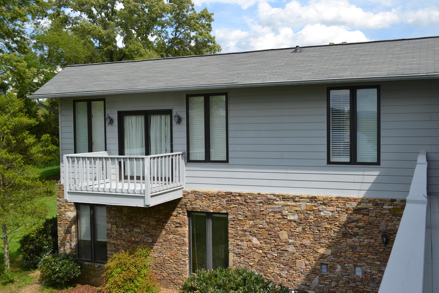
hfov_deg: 53.1
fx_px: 439
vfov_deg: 36.9
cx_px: 220
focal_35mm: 36
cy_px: 146
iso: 100
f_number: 8
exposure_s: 1/250
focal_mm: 24
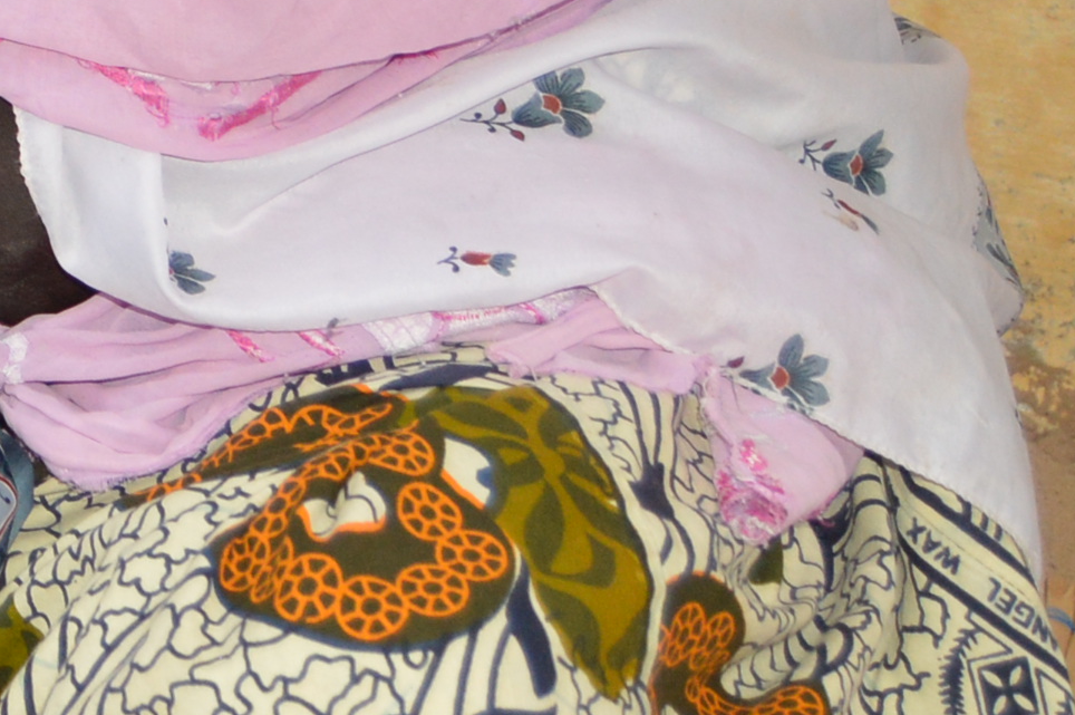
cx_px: -919
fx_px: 3978
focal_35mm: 133
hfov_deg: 13.6
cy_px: -592
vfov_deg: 9.7
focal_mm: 19
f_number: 3.5
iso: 400
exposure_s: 1/200
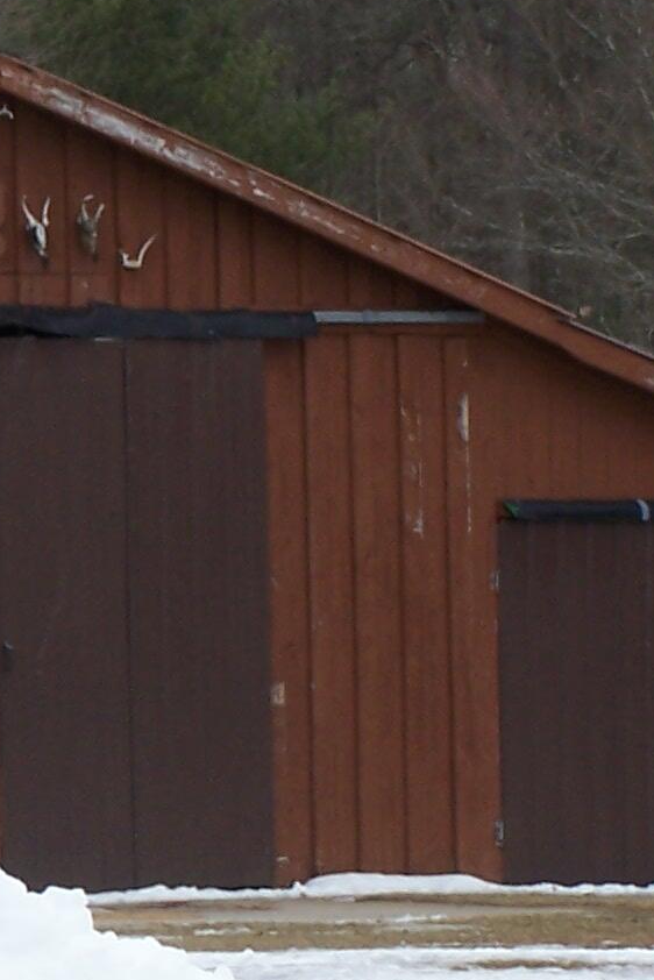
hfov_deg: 4.1
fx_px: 9093
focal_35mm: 334
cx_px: -438
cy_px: 474
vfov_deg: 6.2
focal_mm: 17.5
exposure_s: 1/640
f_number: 3.2
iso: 80
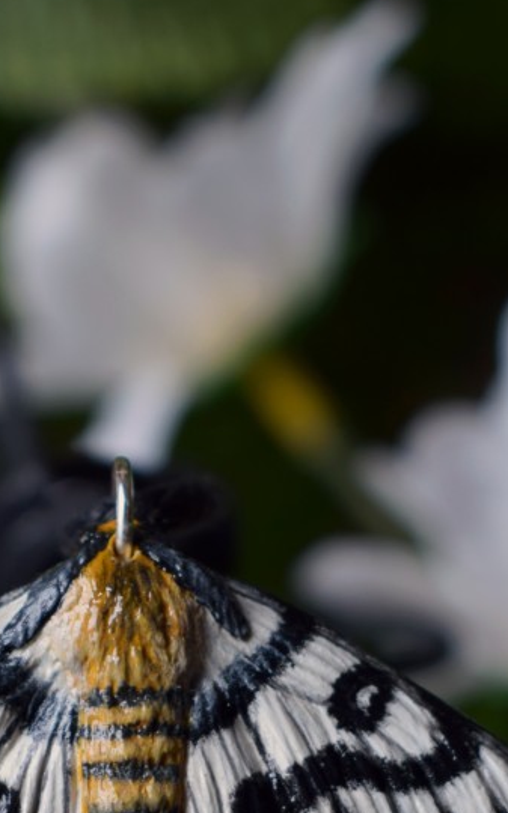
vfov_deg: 16.7
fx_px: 2750
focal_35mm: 124
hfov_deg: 10.5
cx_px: 115
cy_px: 700
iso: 400
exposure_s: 1/125
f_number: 5.6
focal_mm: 38
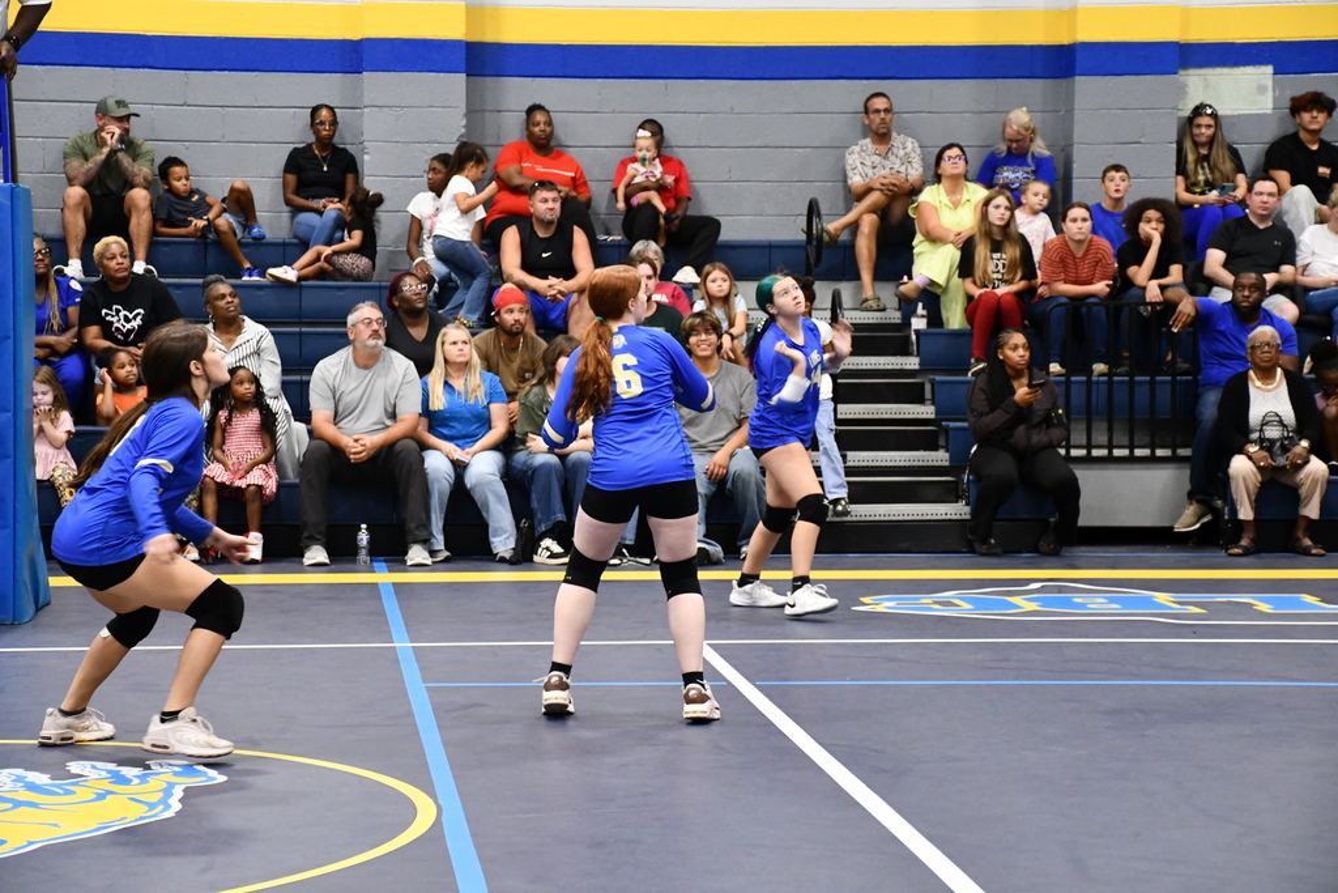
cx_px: 669
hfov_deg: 21.9
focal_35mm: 93
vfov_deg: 14.7
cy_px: 446
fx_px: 3457
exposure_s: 1/125
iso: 3200
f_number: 5
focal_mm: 62
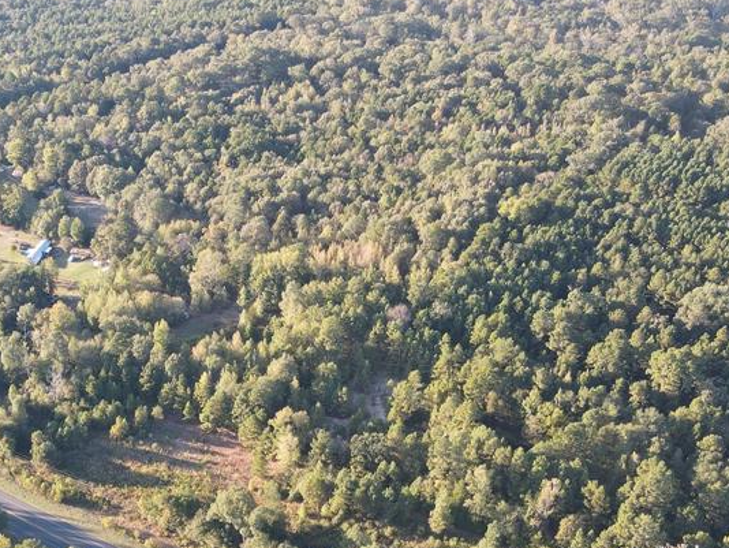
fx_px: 969
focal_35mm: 46
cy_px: 415
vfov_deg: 31.0
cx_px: 212
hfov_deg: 40.4
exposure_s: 1/60
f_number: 2.8
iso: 100
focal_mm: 4.5
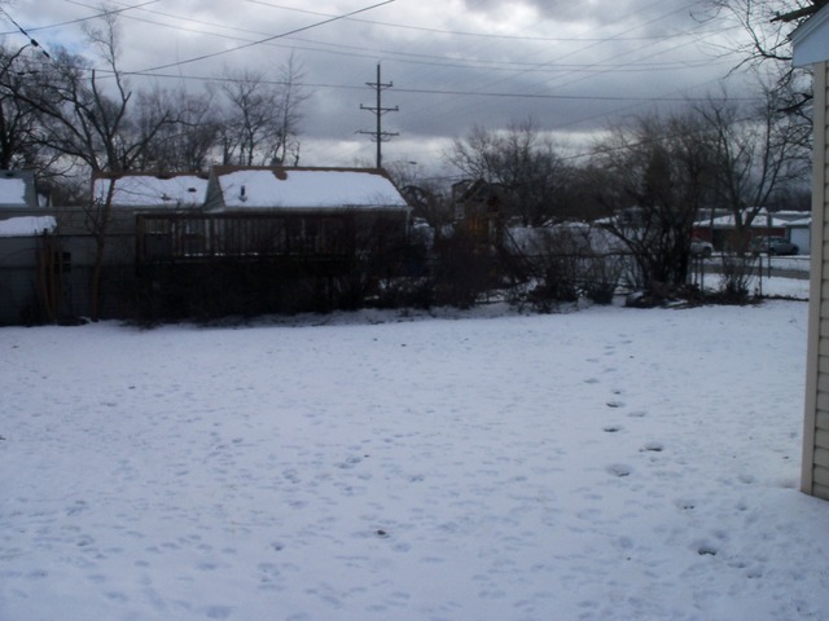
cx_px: 414
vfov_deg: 40.7
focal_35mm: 35
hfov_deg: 52.6
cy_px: 310
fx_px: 838
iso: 80
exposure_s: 1/500
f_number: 5.5
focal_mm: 6.3
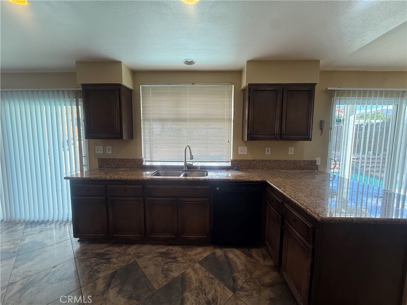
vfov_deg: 85.7
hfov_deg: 102.1
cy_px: 152
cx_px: 204
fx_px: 165
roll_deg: -0.6
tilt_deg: -5.6
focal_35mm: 14
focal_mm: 2.22
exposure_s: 1/120
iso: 125
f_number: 2.2
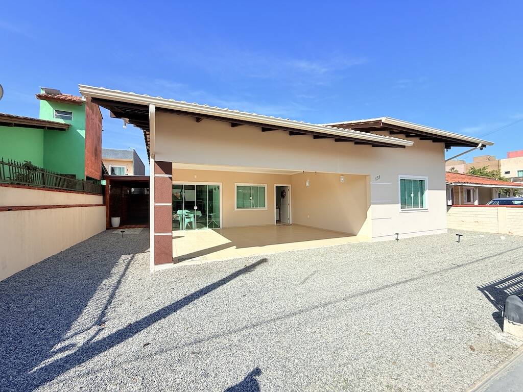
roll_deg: +0.0
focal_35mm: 14
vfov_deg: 85.7
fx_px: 212
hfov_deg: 102.1
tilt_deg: +2.1
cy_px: 196
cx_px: 262
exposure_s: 1/1961
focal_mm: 2.22
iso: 50
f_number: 2.2
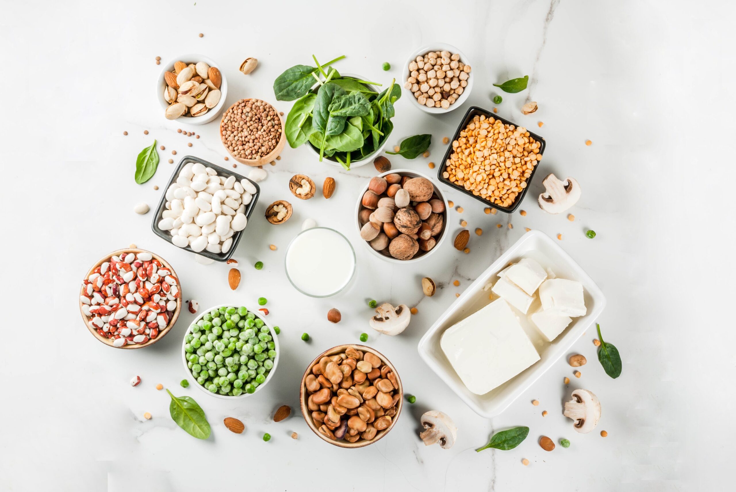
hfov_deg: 37.8
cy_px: 246
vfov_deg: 25.8
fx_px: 1074
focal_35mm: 52
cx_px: 368
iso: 100
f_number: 13
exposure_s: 1/50
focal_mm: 35
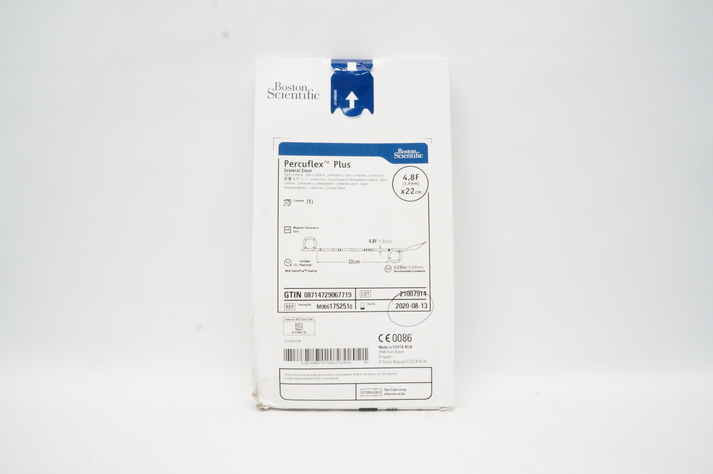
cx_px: 356
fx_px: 534
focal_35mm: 27
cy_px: 237
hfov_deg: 67.4
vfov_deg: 47.8
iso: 1600
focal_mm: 18
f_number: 14
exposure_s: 1/25
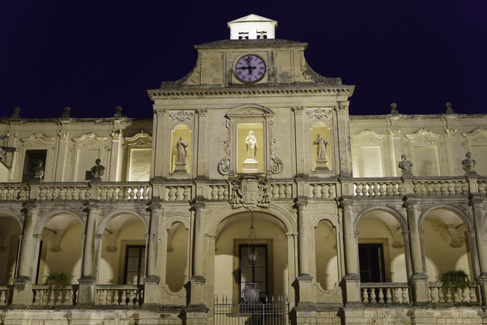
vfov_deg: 32.1
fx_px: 566
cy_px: 162
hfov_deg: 46.6
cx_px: 244
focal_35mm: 42
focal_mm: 41.8
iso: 1250
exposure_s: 1/50
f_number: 2.8
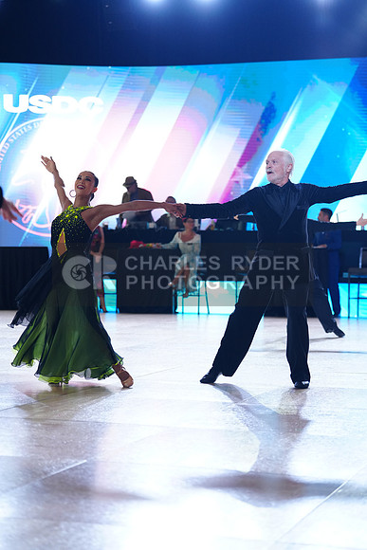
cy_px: 275
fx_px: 1223
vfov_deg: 25.4
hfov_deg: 17.1
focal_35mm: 80
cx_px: 184
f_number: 2.8
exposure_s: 1/500
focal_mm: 80
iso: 1000
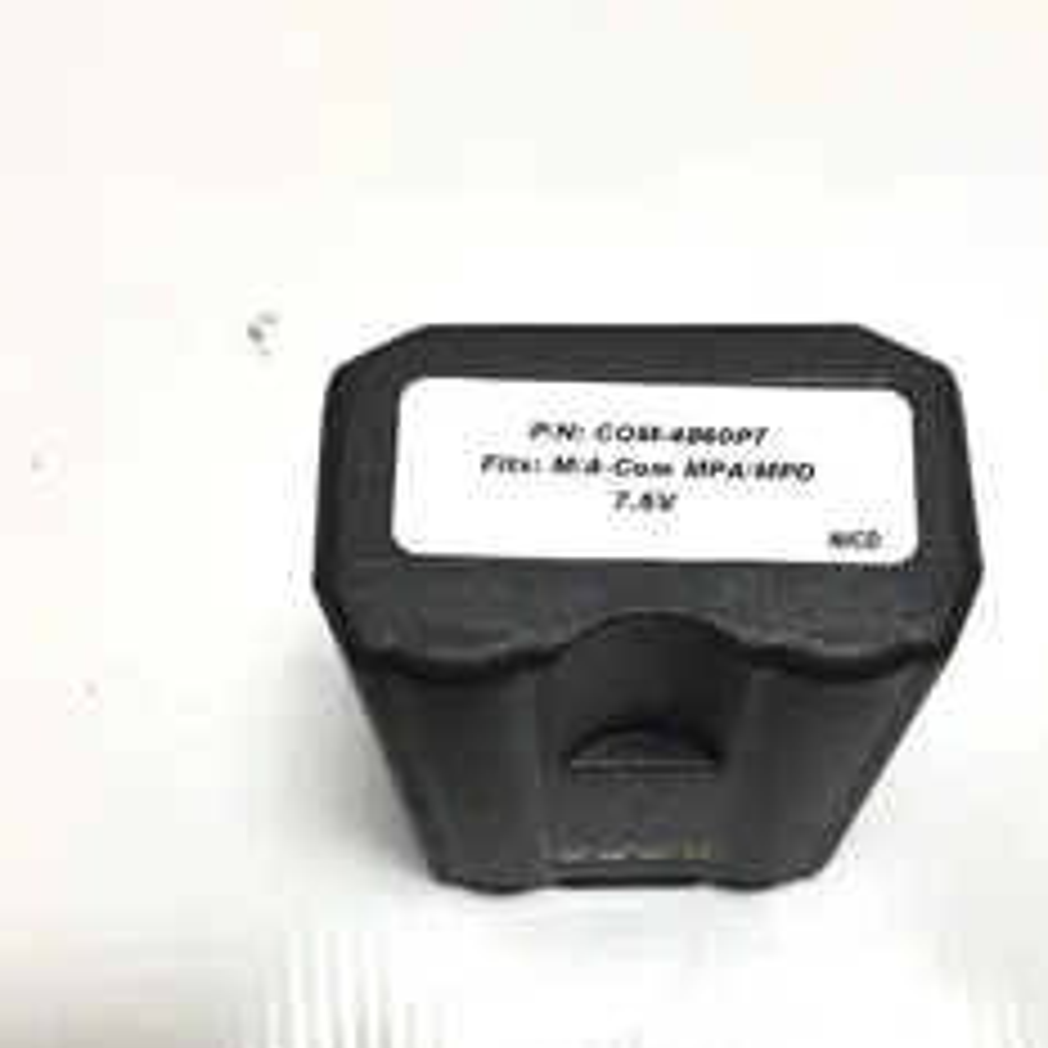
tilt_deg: -73.8
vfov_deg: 35.6
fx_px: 1610
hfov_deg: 35.9
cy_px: 715
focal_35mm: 47
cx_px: 634
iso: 25
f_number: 2.4
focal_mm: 3.3
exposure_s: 1/160
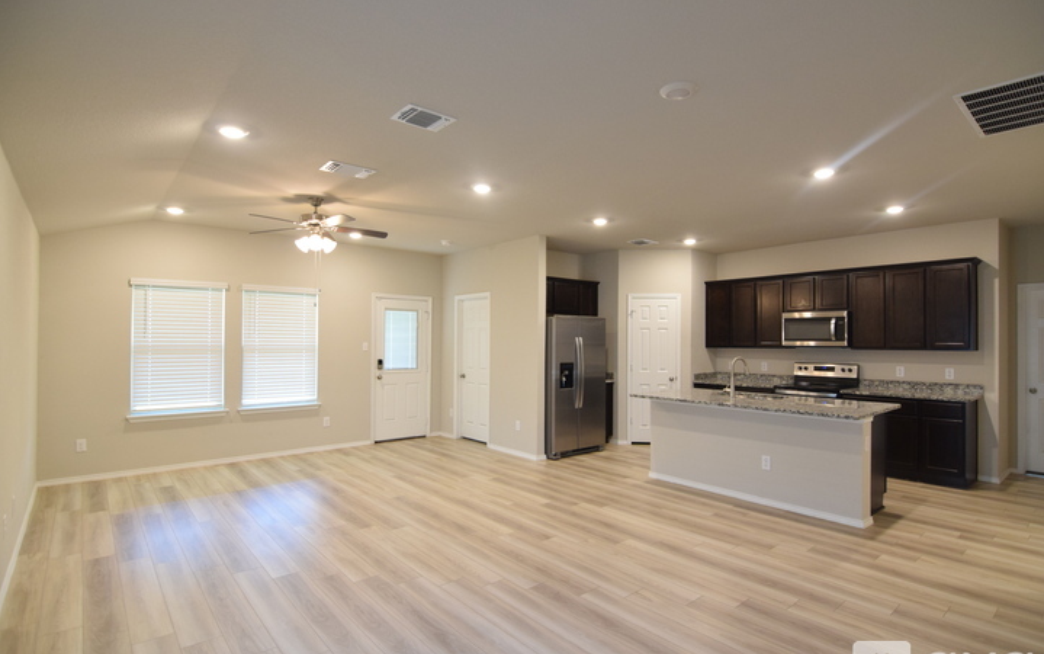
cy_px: 336
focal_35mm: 18
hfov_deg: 92.5
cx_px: 543
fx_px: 499
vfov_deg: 66.4
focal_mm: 11
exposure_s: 1/50
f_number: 4
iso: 800
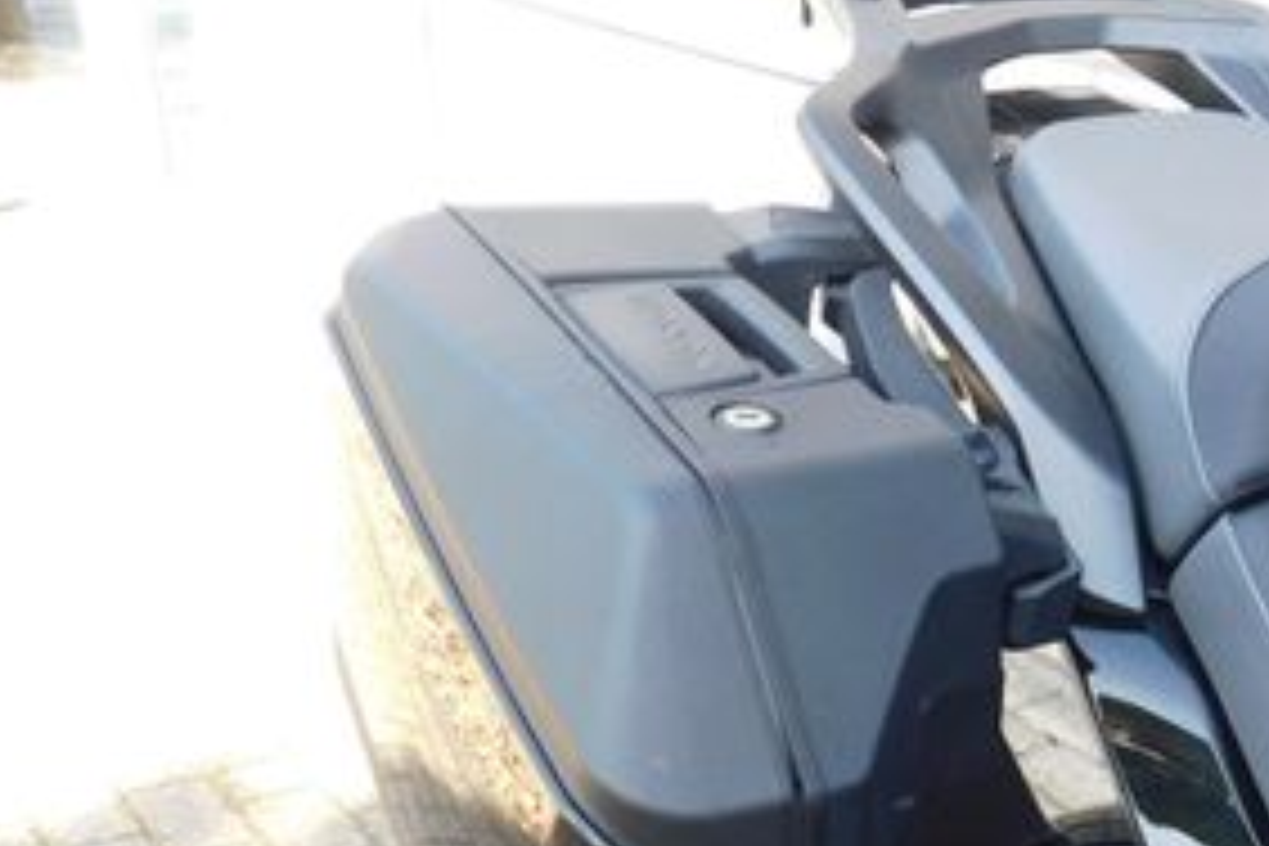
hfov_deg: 31.6
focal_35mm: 59
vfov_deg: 22.5
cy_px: 752
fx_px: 2080
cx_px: 1238
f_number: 3.1
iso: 125
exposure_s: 1/125
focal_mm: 4.5
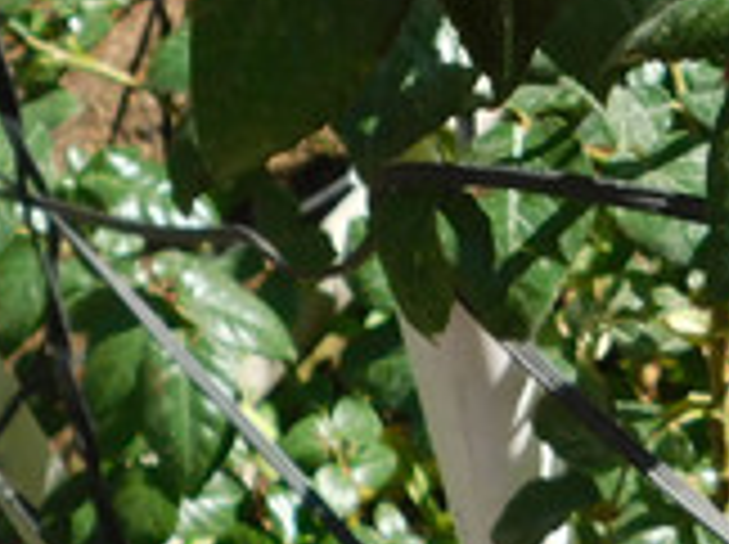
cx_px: 400
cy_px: -288
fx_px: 1914
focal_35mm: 91
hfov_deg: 21.6
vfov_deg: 15.0
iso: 125
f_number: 3
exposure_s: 1/800
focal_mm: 4
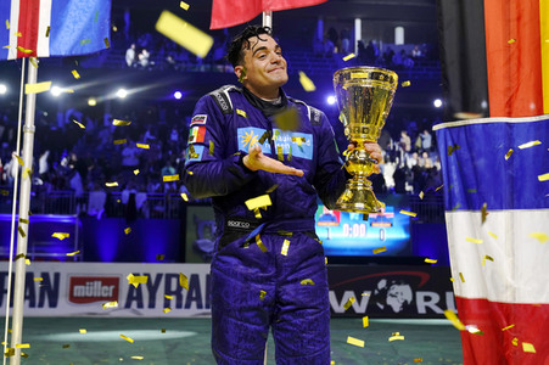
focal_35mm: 38
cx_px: 274
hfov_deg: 50.7
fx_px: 579
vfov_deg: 35.0
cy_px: 182
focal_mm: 38
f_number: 3.2
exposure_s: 1/320
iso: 1000
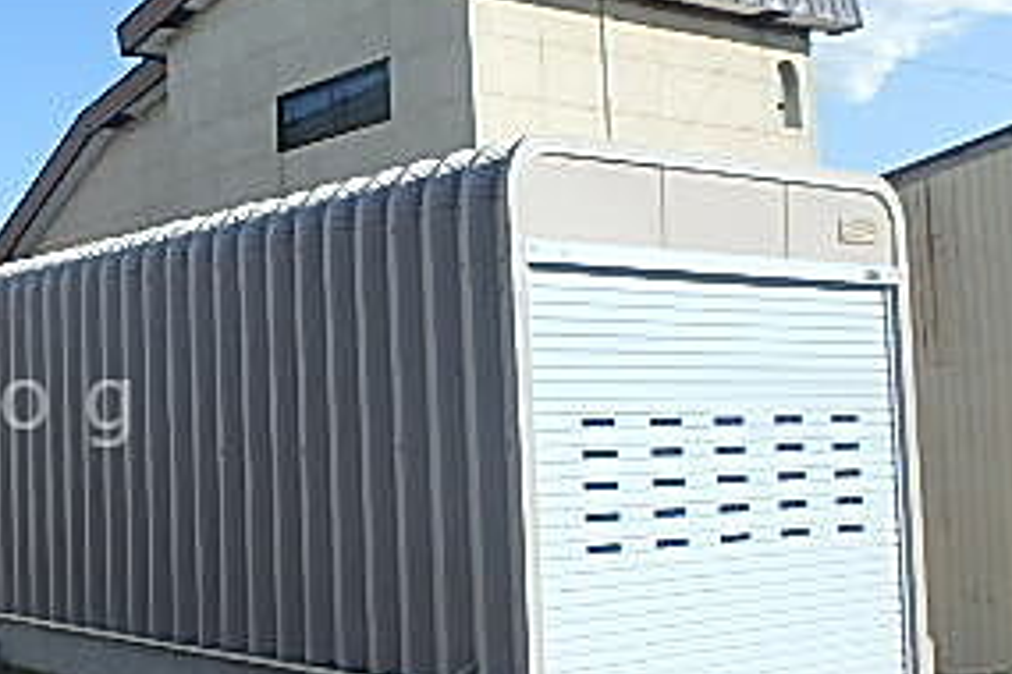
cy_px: 404
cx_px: -92
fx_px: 1377
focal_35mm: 49
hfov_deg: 34.9
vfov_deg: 27.5
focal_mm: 3.7
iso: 125
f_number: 3.5
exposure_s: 1/1000
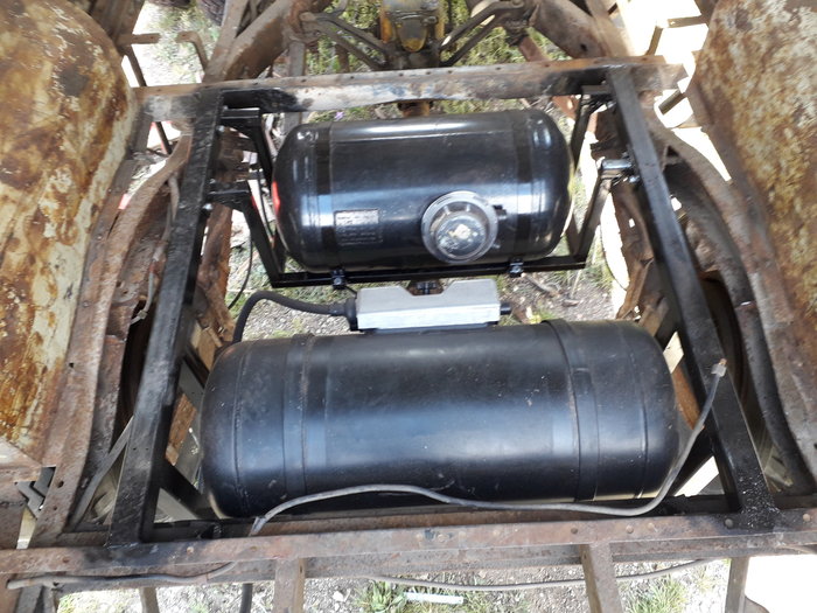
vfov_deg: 51.4
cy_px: 306
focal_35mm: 27
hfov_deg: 65.3
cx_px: 408
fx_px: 637
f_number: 1.9
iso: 64
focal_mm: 3.6
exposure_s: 1/50
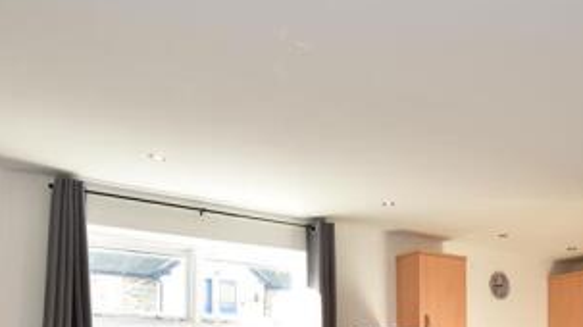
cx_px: 412
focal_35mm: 34
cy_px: 384
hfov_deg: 56.1
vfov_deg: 30.0
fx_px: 525
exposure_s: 1/5
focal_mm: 10
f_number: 8
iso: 100
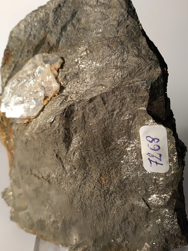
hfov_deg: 48.2
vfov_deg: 61.6
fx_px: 210
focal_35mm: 29
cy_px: 121
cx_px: 88
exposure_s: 1/100
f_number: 2
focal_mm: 3.54
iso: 120
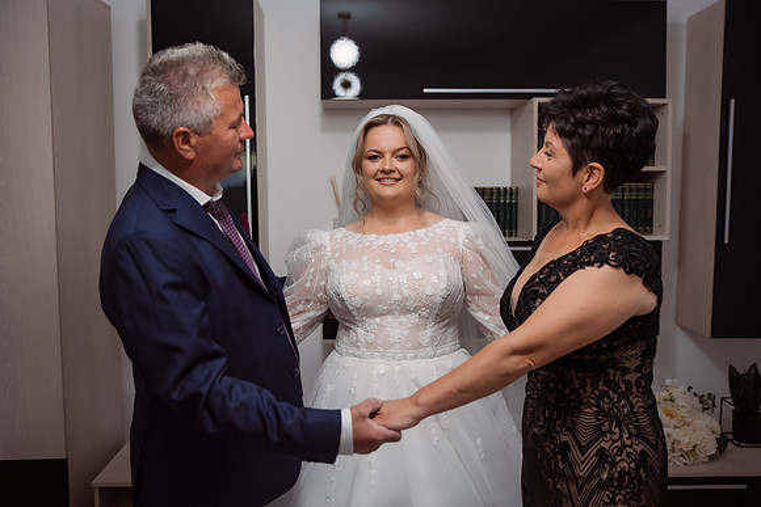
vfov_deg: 40.5
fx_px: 688
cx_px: 381
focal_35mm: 33
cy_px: 245
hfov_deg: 57.9
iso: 1600
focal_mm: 31
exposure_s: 1/200
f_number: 2.8
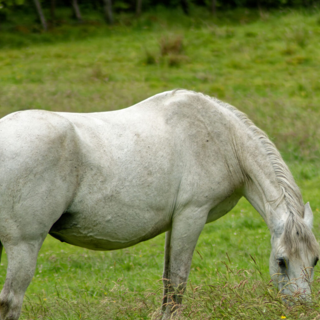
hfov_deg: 2.8
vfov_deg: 2.8
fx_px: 6652
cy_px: 213
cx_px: 294
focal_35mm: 636
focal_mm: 200
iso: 800
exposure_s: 1/2000
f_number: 5.6
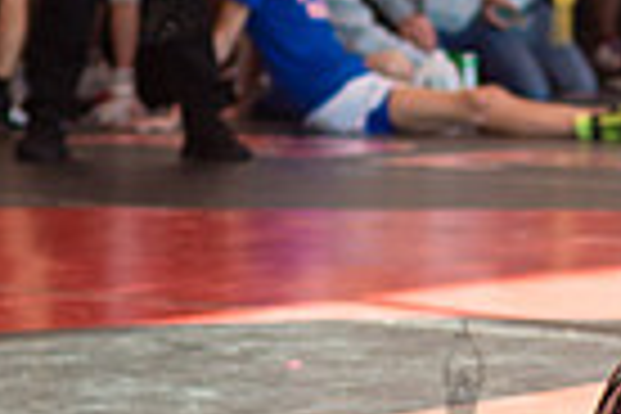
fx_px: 4260
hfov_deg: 8.3
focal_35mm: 247
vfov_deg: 5.5
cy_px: 671
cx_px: 702
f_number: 2.8
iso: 400
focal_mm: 35
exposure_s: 1/400
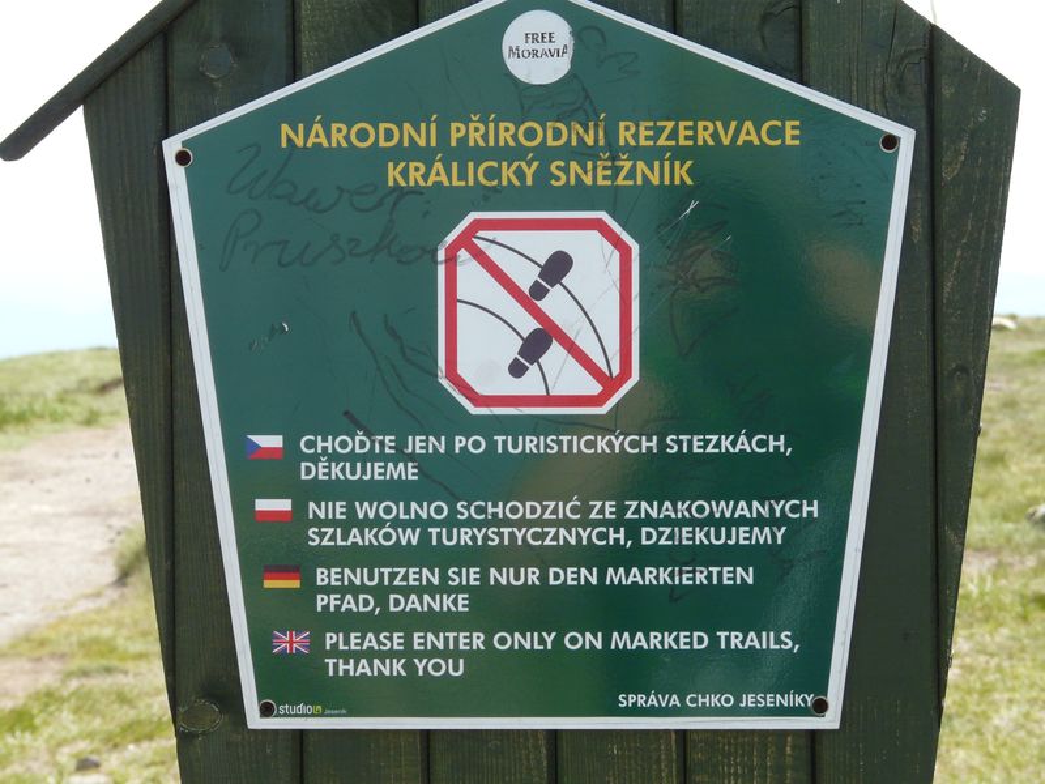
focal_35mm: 117
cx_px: 522
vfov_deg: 12.7
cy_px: 392
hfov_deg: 16.8
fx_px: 3532
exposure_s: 1/250
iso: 100
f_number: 4.5
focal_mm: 19.2
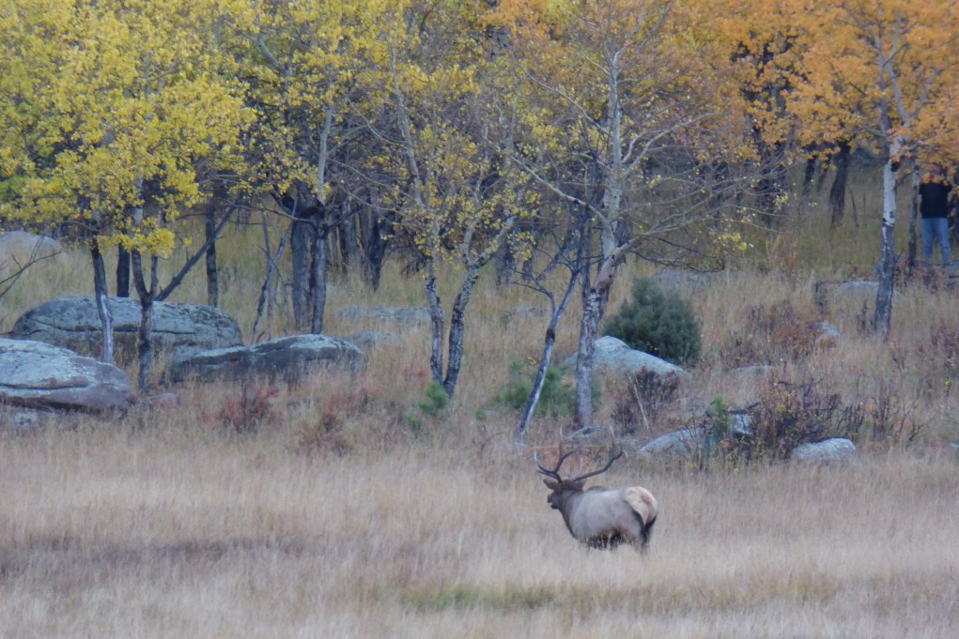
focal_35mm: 751
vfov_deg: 1.8
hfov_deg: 2.7
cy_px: 326
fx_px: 20007
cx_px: 480
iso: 500
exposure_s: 1/125
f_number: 8
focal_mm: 129
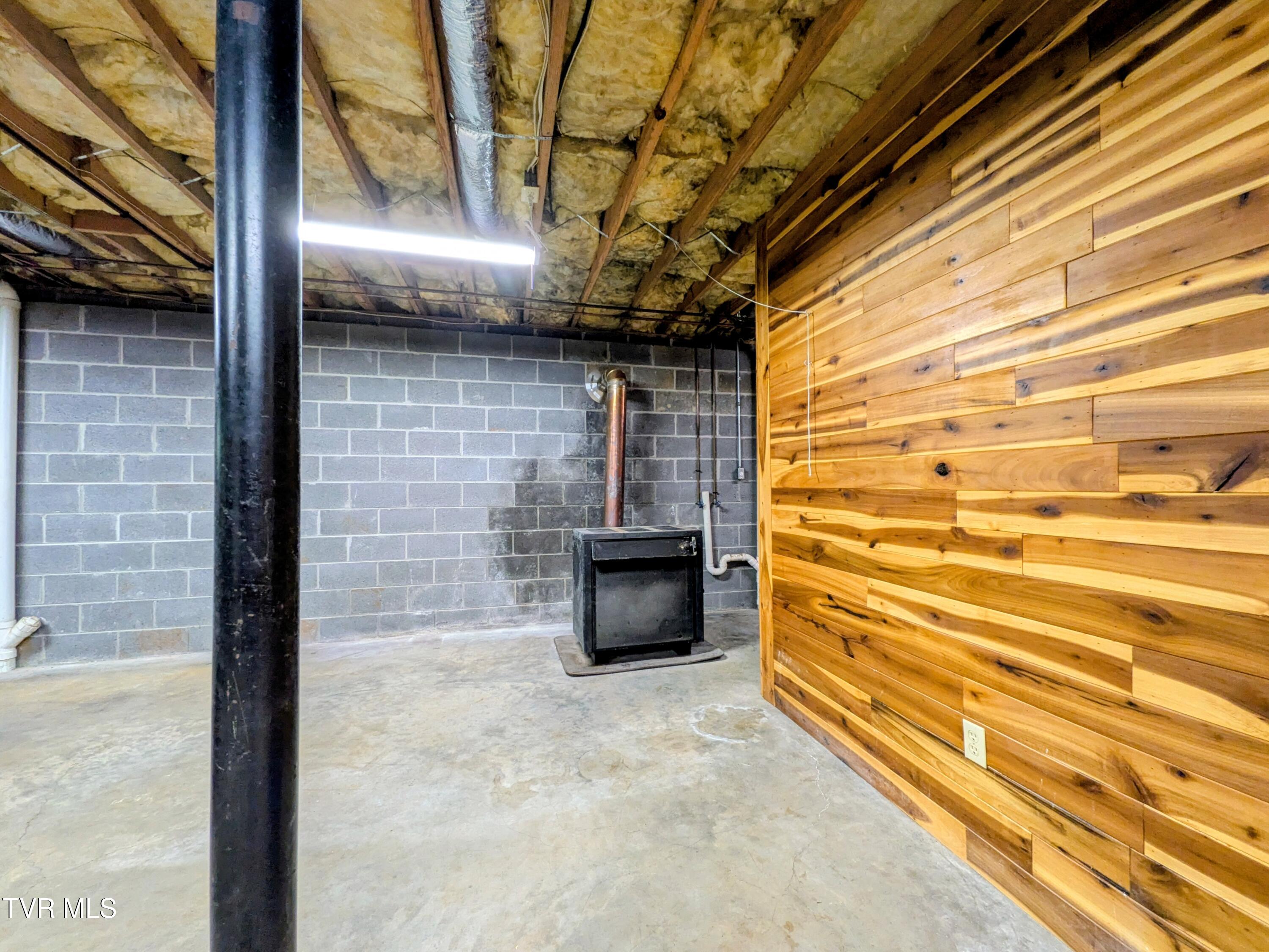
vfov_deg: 85.7
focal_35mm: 14
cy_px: 476
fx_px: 513
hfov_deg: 102.1
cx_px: 634
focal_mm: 1.85
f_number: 2.2
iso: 213
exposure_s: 1/30
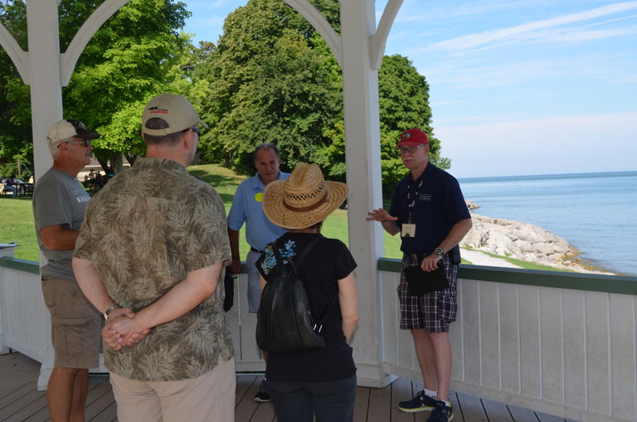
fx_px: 689
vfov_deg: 34.1
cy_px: 211
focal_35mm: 39
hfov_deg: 49.6
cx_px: 318
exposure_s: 1/200
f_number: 6.3
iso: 100
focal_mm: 26
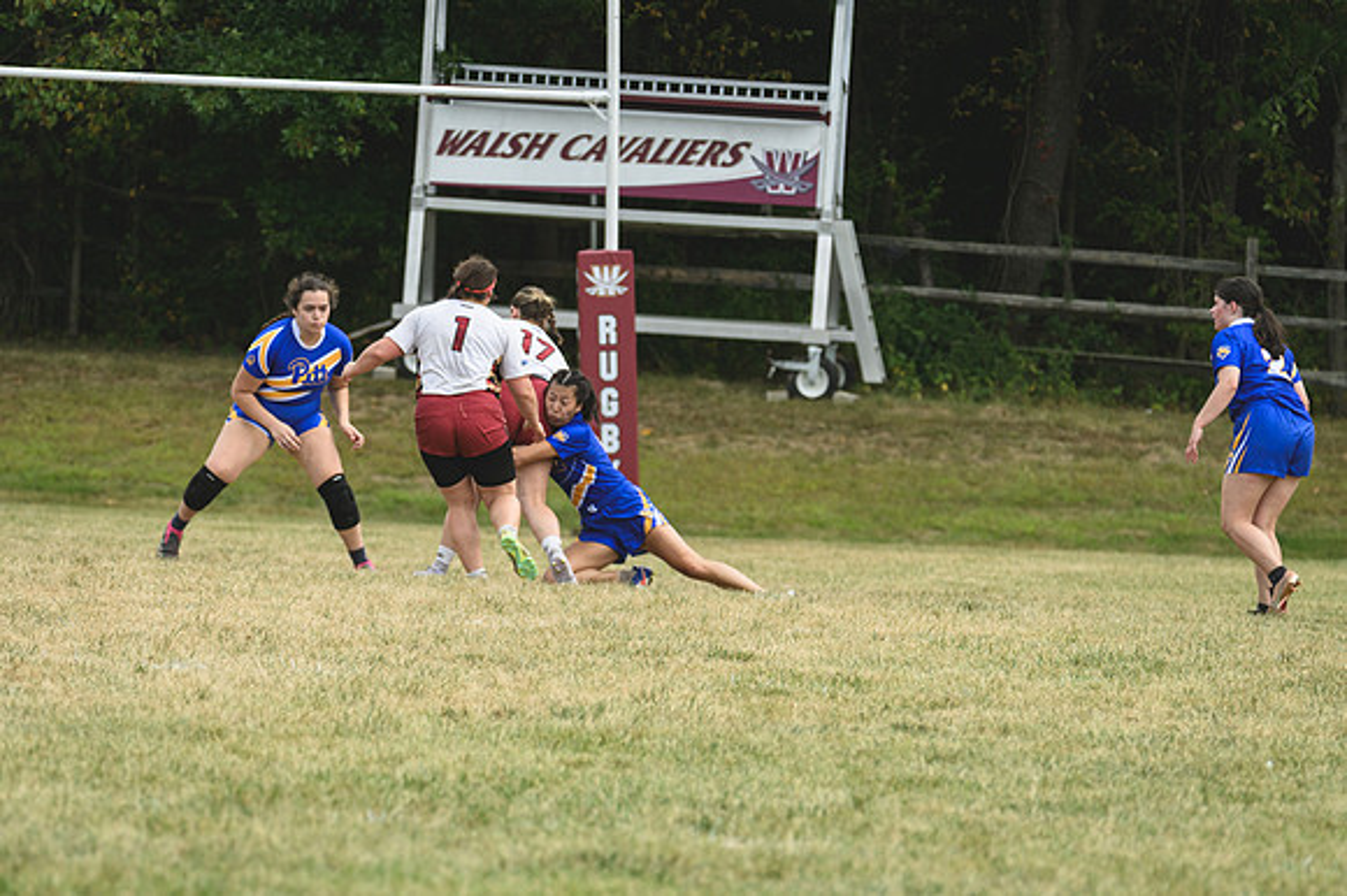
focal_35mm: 420
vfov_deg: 3.3
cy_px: 448
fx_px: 15705
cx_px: 674
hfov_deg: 4.9
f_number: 5.6
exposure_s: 1/1000
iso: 360
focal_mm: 280
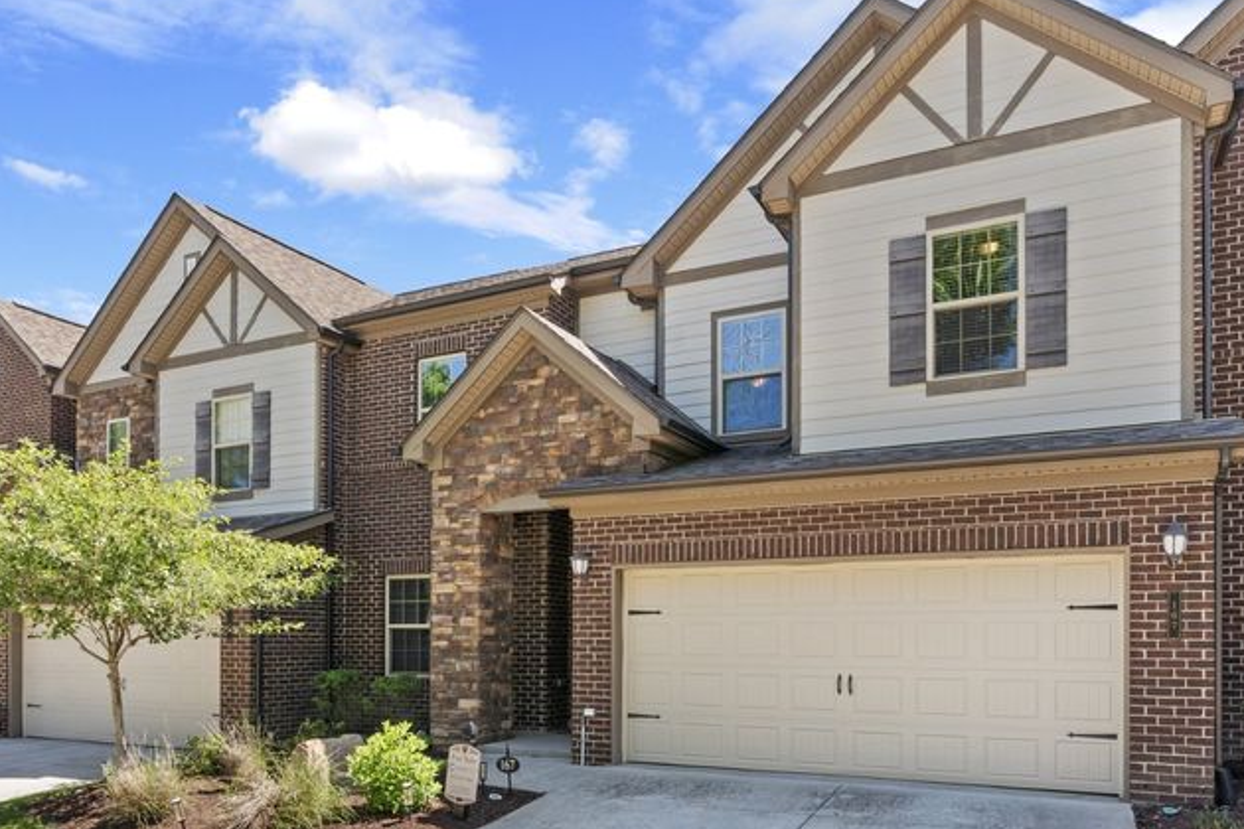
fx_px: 898
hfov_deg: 69.4
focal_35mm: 26
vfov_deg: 47.7
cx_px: 612
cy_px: 619
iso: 400
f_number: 8
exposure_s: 1/400
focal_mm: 16
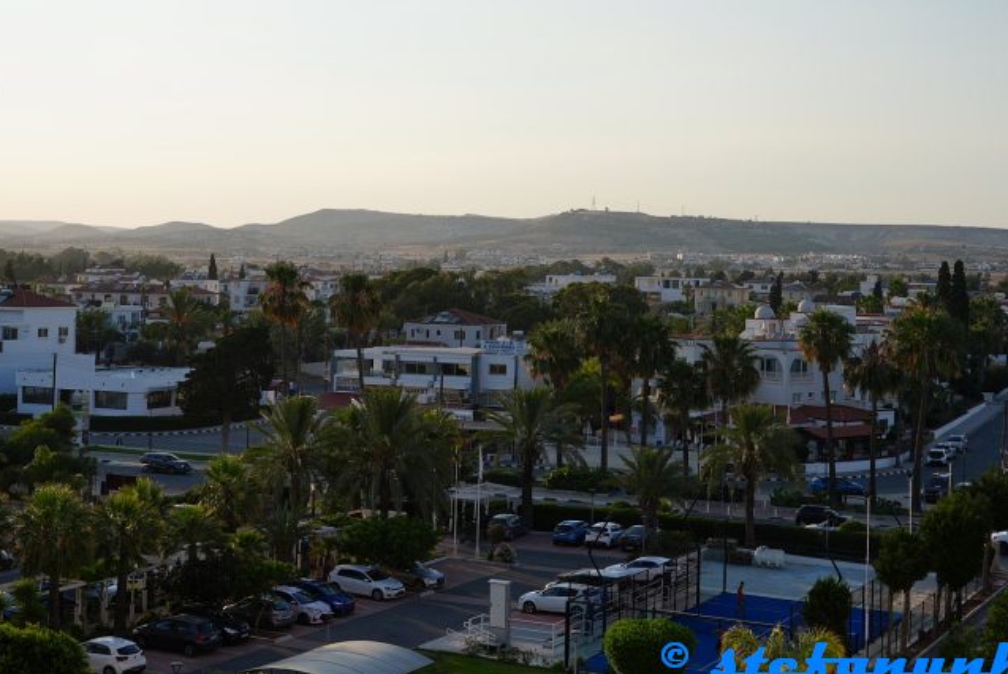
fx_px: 1513
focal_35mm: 54
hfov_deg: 36.8
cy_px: 271
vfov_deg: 25.1
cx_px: 525
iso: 100
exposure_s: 1/500
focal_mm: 43
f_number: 5
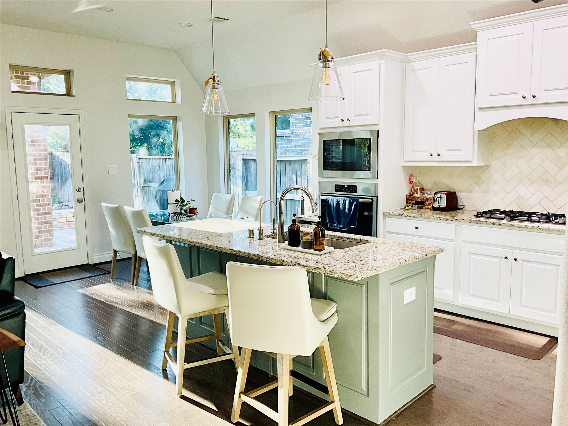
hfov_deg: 61.7
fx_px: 476
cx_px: 284
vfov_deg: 48.2
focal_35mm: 29
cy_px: 213
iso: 64
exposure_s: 1/88
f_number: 1.8
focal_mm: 3
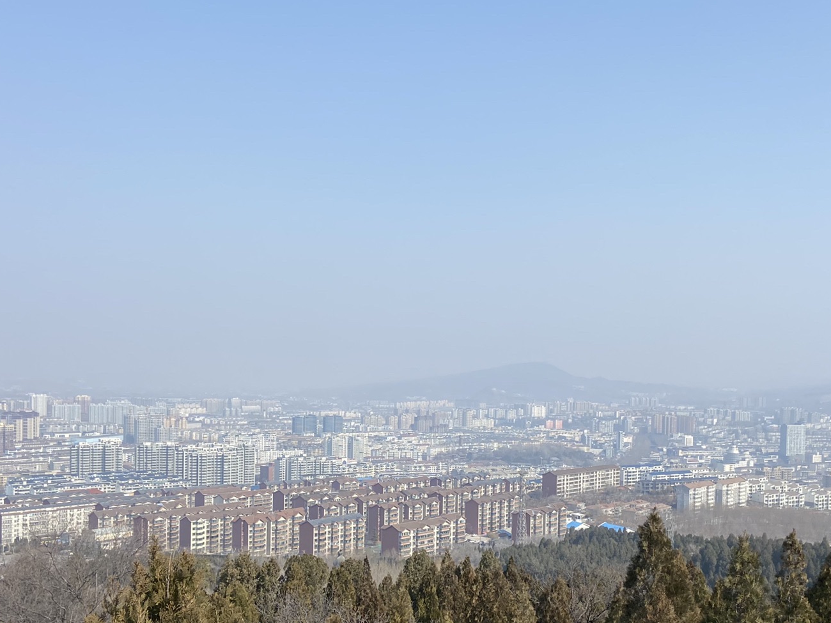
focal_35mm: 40
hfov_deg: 46.8
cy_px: 426
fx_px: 960
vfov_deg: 35.5
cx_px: 425
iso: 32
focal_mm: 4.25
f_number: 1.8
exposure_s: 1/3205
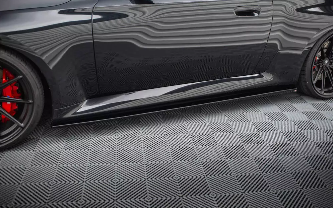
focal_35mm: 38
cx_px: 173
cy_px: 104
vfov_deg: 33.6
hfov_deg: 51.5
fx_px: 345
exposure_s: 1/125
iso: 500
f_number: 2.5
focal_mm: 35
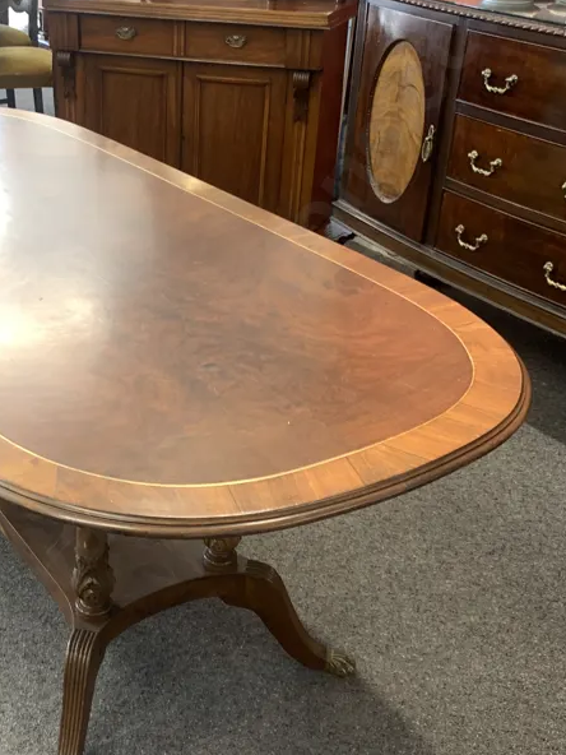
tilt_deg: -31.9
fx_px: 981
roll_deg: +0.3
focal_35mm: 45
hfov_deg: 31.7
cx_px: 150
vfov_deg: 41.9
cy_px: 449
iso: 80
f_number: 1.8
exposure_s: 1/50
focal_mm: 4.25
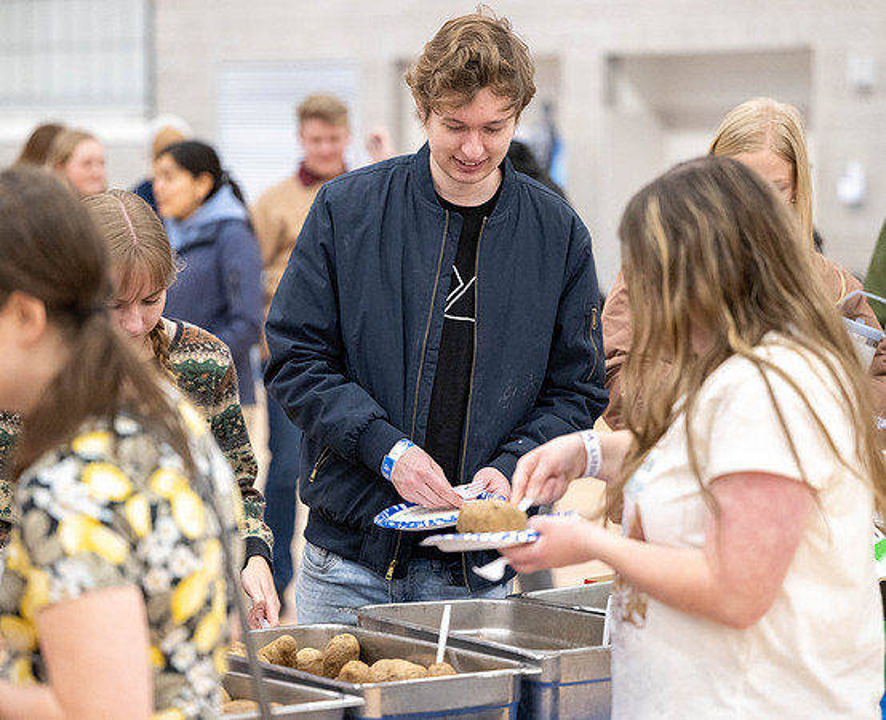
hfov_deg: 16.2
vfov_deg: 13.2
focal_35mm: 118
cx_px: 409
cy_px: 360
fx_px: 3120
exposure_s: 1/320
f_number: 2.8
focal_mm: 104
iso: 2500
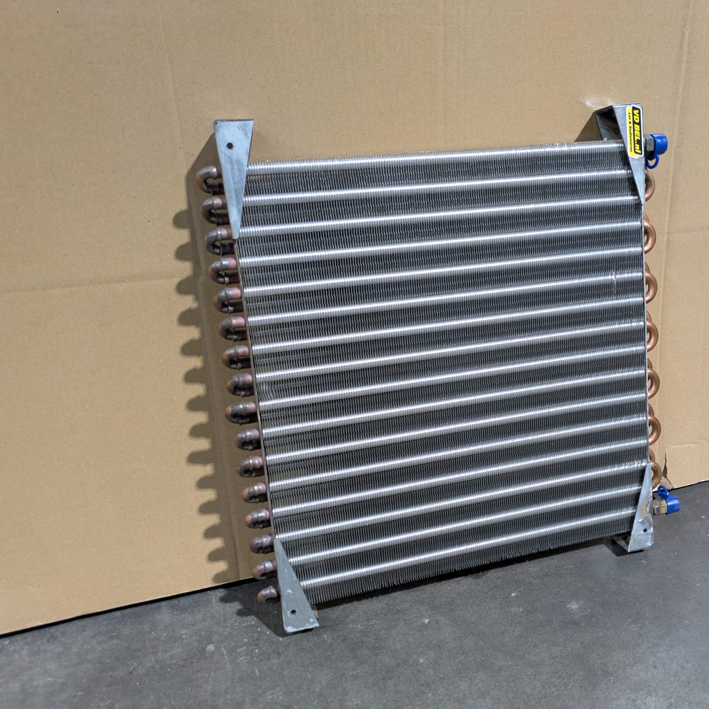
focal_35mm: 30
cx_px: 459
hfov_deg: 53.2
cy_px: 354
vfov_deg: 54.0
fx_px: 695
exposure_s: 1/33.3
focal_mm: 5.43
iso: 525
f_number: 1.89
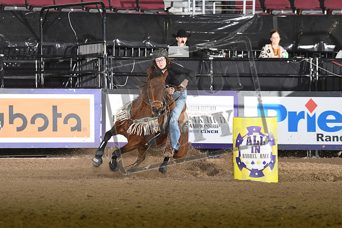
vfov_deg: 4.0
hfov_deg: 6.1
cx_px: 171
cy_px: 114
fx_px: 3231
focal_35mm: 340
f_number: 6.3
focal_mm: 340
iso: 1250
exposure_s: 1/250
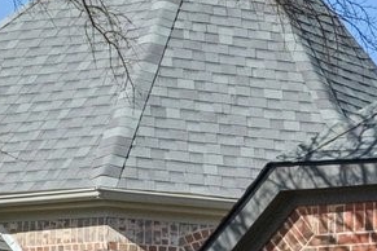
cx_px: 1209
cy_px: 349
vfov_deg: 6.4
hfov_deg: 8.1
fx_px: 2209
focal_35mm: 211
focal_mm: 30
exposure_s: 1/1600
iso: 400
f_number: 8
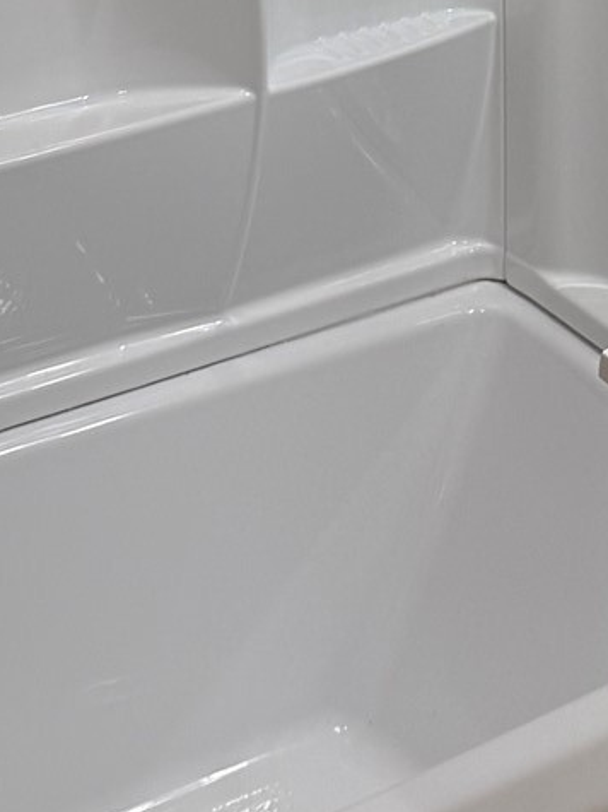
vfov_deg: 18.2
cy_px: -371
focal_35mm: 97
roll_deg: -0.2
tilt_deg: -11.6
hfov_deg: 14.7
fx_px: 2273
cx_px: 731
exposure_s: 1/224
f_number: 1.78
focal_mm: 6.76
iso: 100
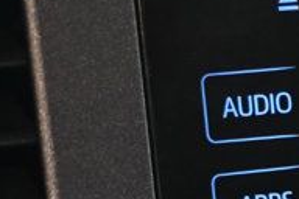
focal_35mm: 200
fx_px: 1658
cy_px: 258
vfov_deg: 6.8
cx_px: 595
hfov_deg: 9.6
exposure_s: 1/125
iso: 720
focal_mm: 25
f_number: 4.2
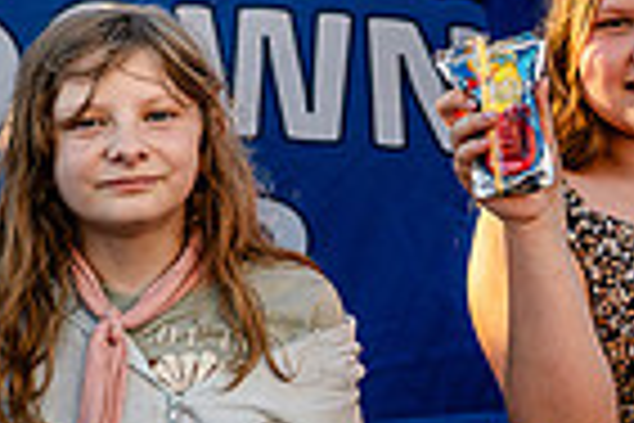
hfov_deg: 13.2
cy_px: 353
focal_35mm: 156
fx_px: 2747
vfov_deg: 8.8
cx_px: 238
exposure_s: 1/640
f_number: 4
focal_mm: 38
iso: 320
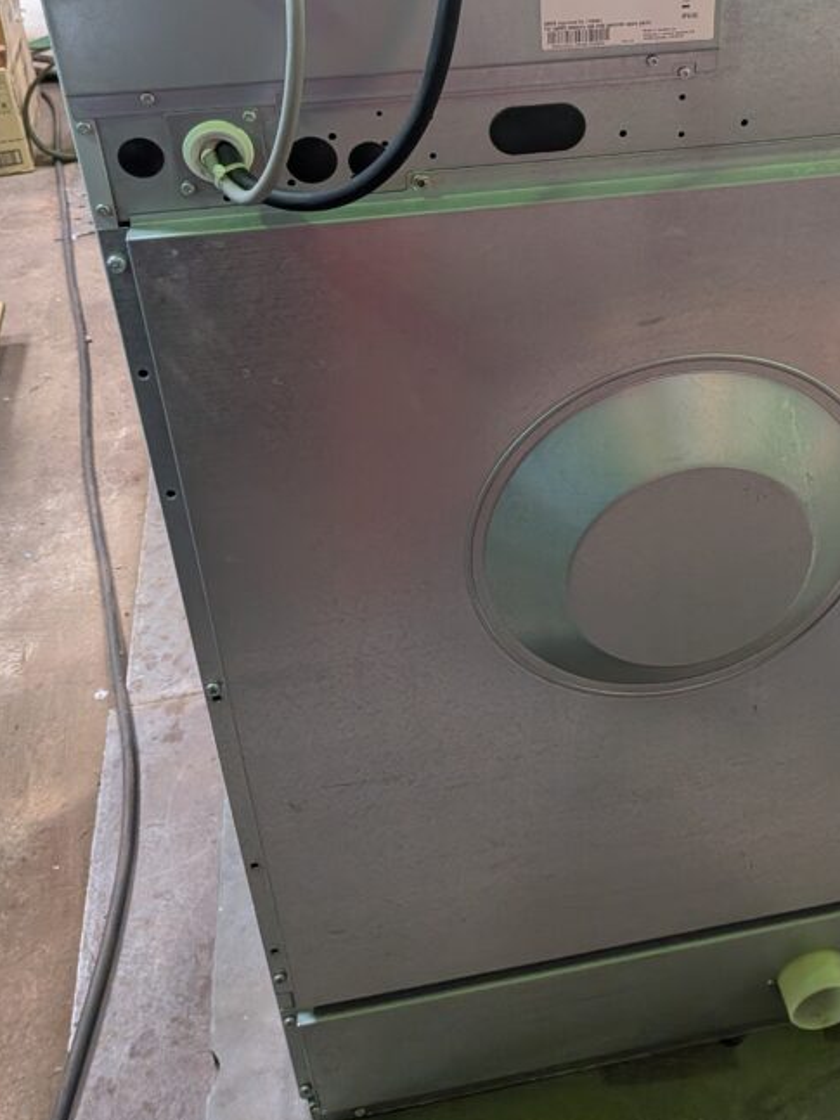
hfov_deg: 37.0
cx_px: 604
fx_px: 1230
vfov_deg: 48.0
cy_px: 357
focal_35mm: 38
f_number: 1.7
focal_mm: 4.53
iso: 1403
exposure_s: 1/120
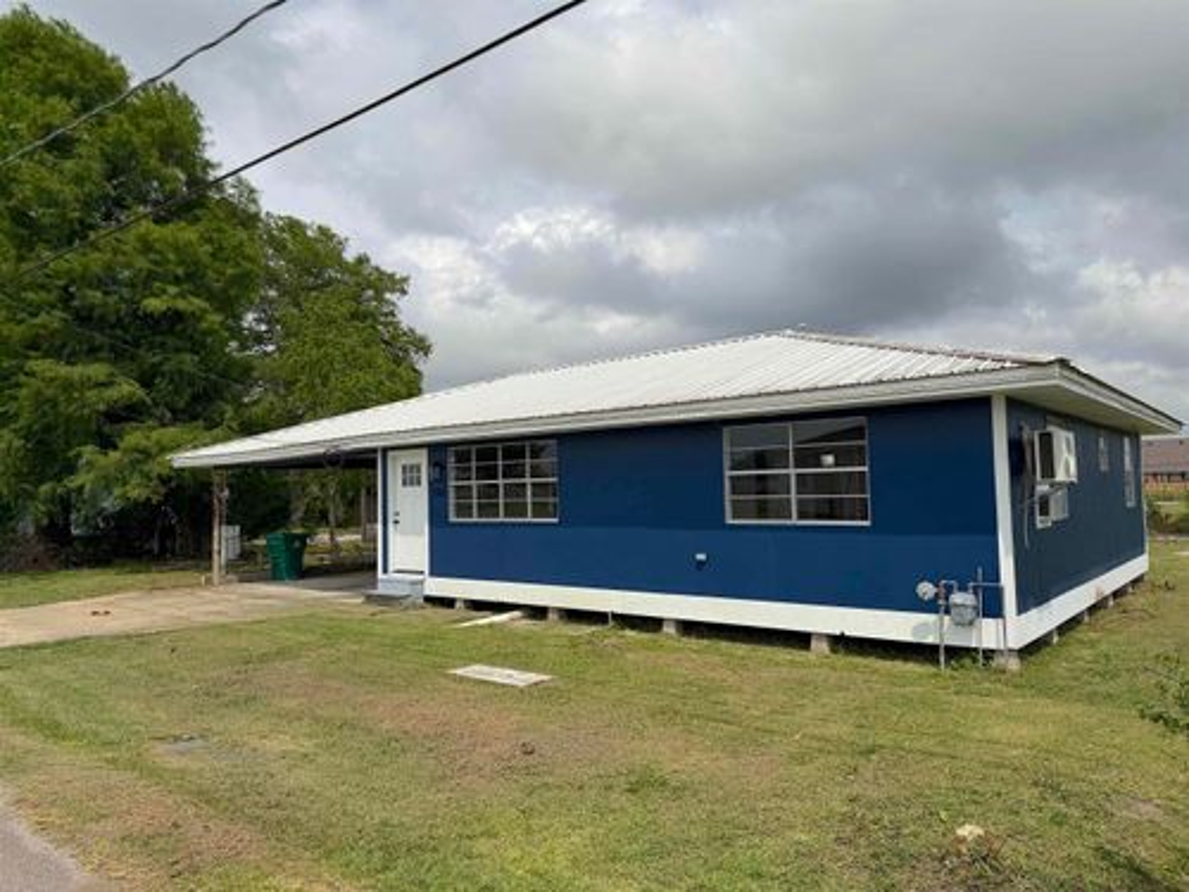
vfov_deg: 56.8
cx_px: 594
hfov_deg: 71.6
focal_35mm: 24
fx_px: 824
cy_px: 446
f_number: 1.78
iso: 80
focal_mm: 6.76
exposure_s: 1/10309
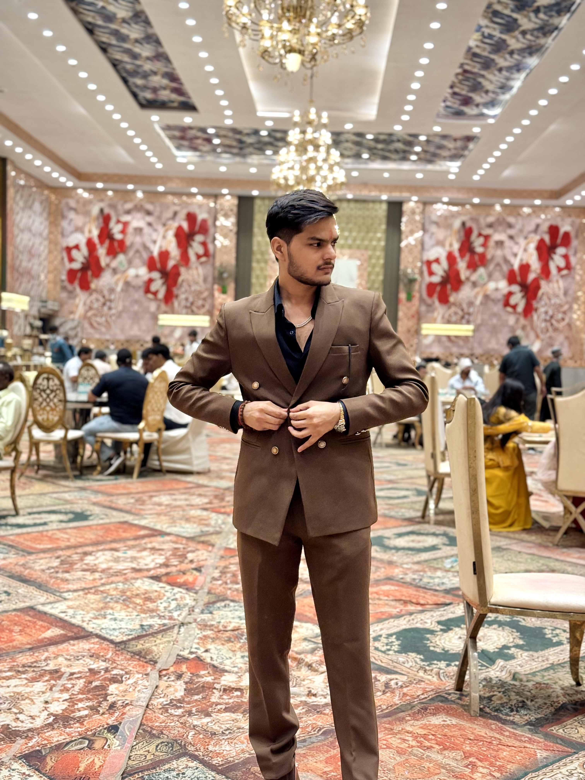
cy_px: 390
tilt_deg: -1.5
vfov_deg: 39.7
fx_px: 1082
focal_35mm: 48
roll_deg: -1.9
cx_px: 292
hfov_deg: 30.3
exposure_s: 1/105
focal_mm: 6.76
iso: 80
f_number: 1.78
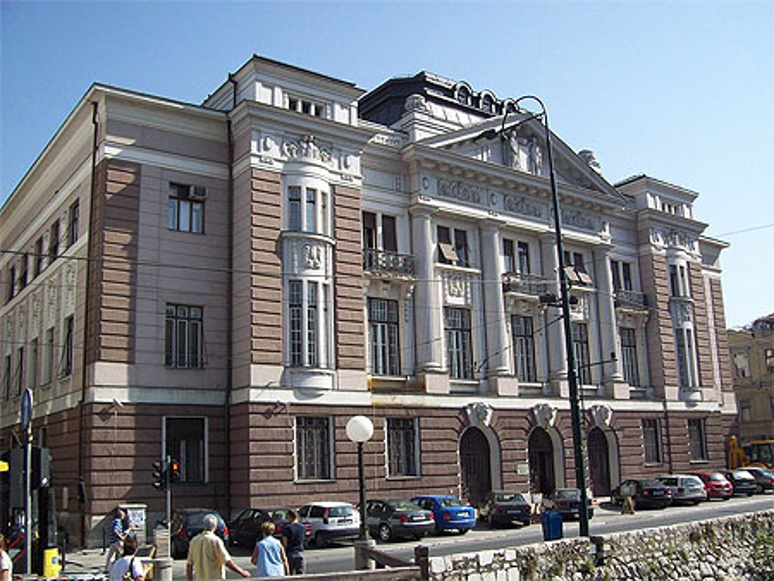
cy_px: 290
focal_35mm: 36
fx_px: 805
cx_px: 387
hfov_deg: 51.3
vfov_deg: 39.7
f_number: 4.8
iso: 80
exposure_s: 1/426
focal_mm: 6
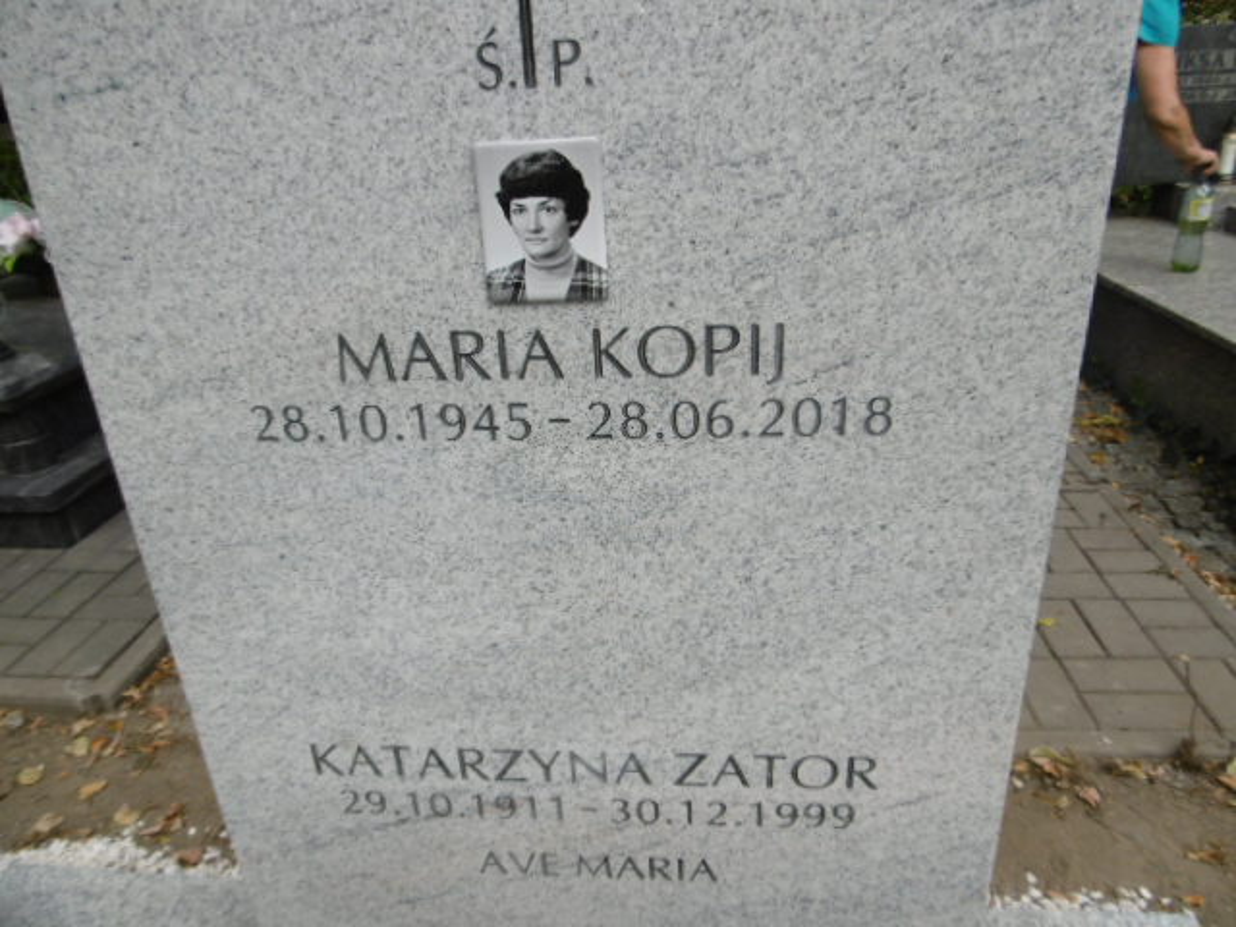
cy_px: 464
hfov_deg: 71.6
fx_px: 857
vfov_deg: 56.8
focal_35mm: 24
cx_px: 618
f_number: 3.1
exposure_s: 1/400
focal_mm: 4.3
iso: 100
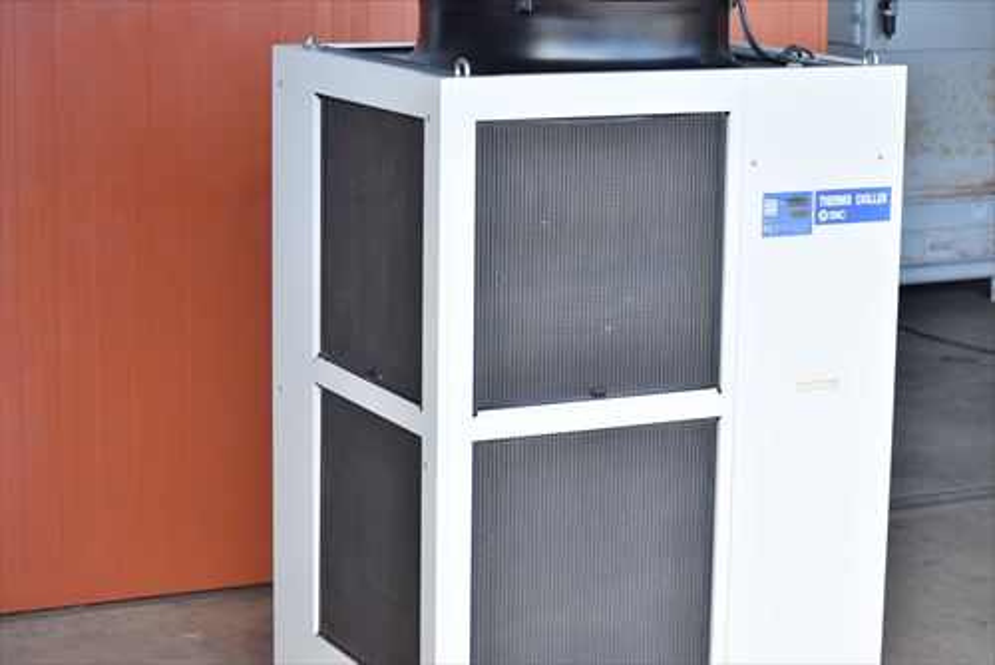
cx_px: 498
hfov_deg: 24.6
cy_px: 332
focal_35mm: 82
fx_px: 2281
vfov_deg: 16.6
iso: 1250
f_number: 6.3
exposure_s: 1/640
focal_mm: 55
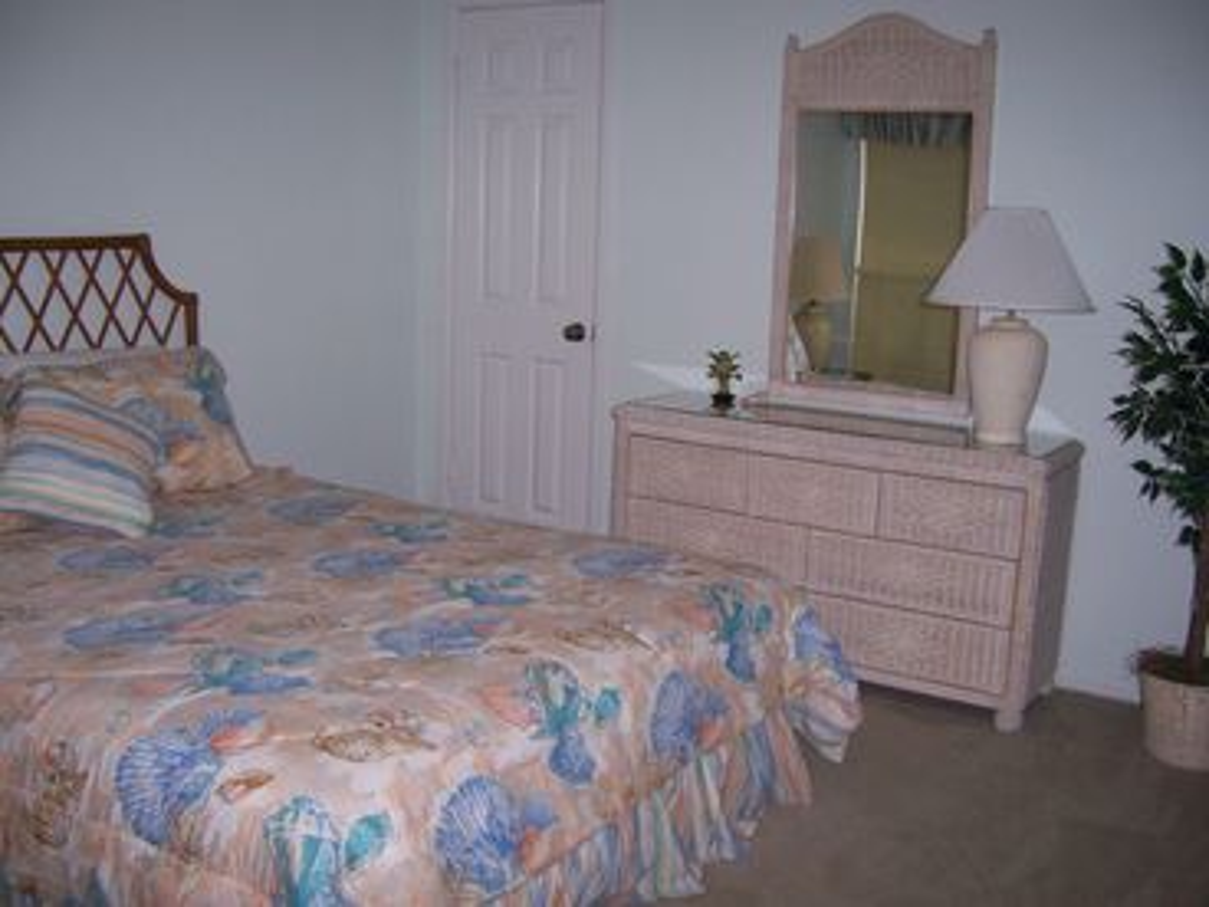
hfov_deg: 51.4
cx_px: 604
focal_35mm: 36
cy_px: 454
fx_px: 1257
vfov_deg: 39.7
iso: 125
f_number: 2.8
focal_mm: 6
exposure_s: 1/60
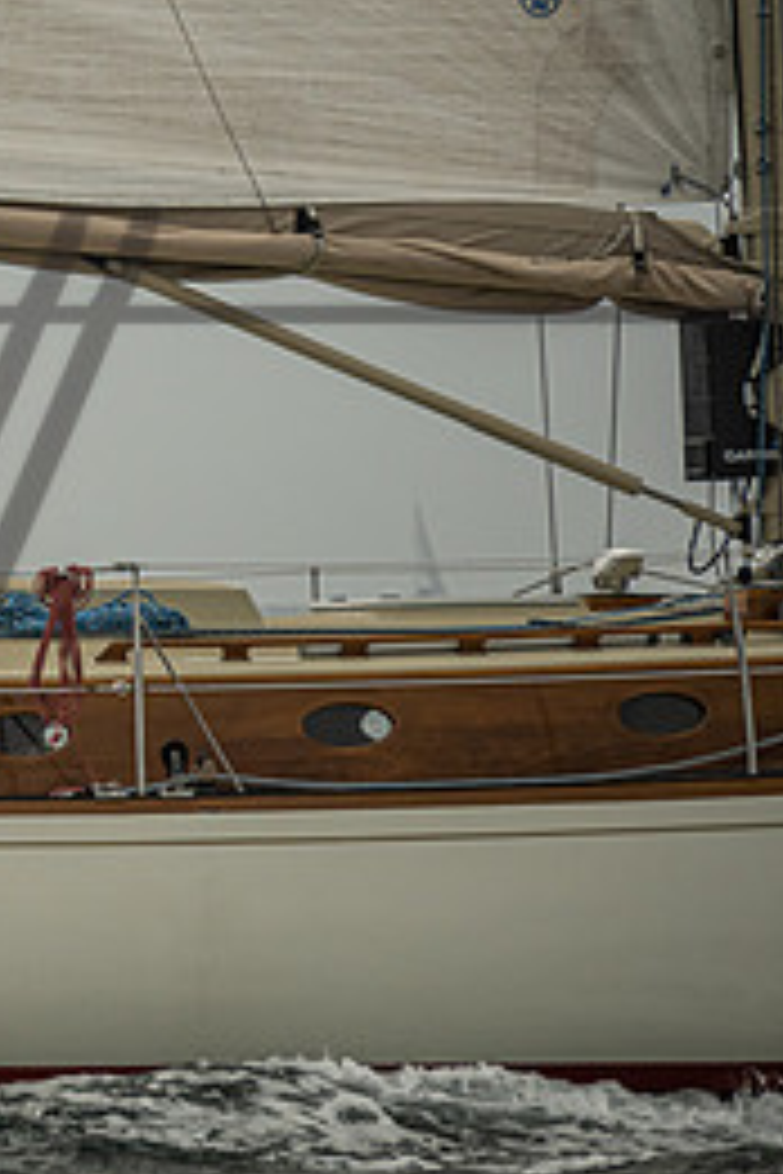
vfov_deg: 3.5
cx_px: -906
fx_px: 19378
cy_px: 183
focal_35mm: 594
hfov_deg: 2.3
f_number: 6.3
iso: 400
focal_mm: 200
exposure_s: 1/2000
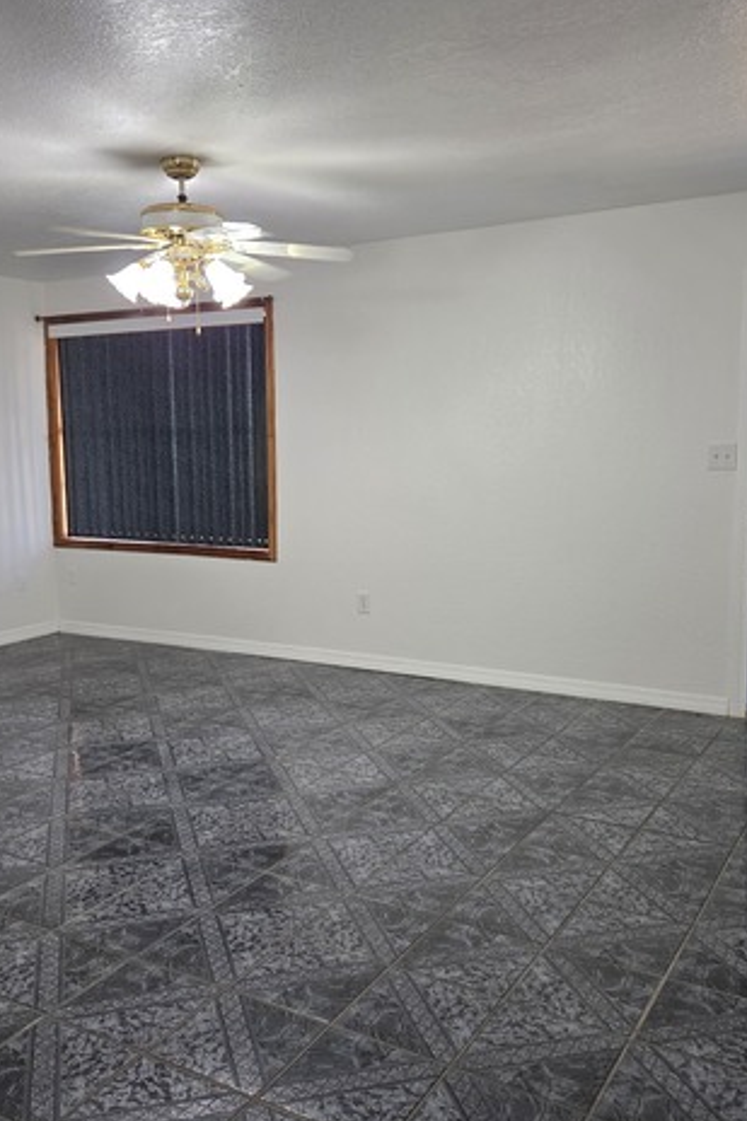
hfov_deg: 39.9
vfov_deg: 57.2
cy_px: 563
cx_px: 331
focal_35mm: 33
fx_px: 1028
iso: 200
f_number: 1.8
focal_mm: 5.4
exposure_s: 1/120
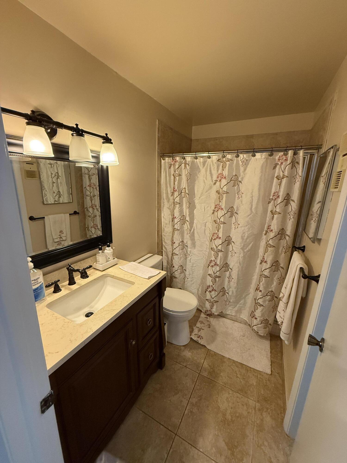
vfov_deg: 102.1
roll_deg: -1.8
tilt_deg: -13.7
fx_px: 187
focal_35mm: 14
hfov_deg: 85.7
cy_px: 232
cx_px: 174
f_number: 2.2
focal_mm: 2.22
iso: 400
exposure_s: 1/60
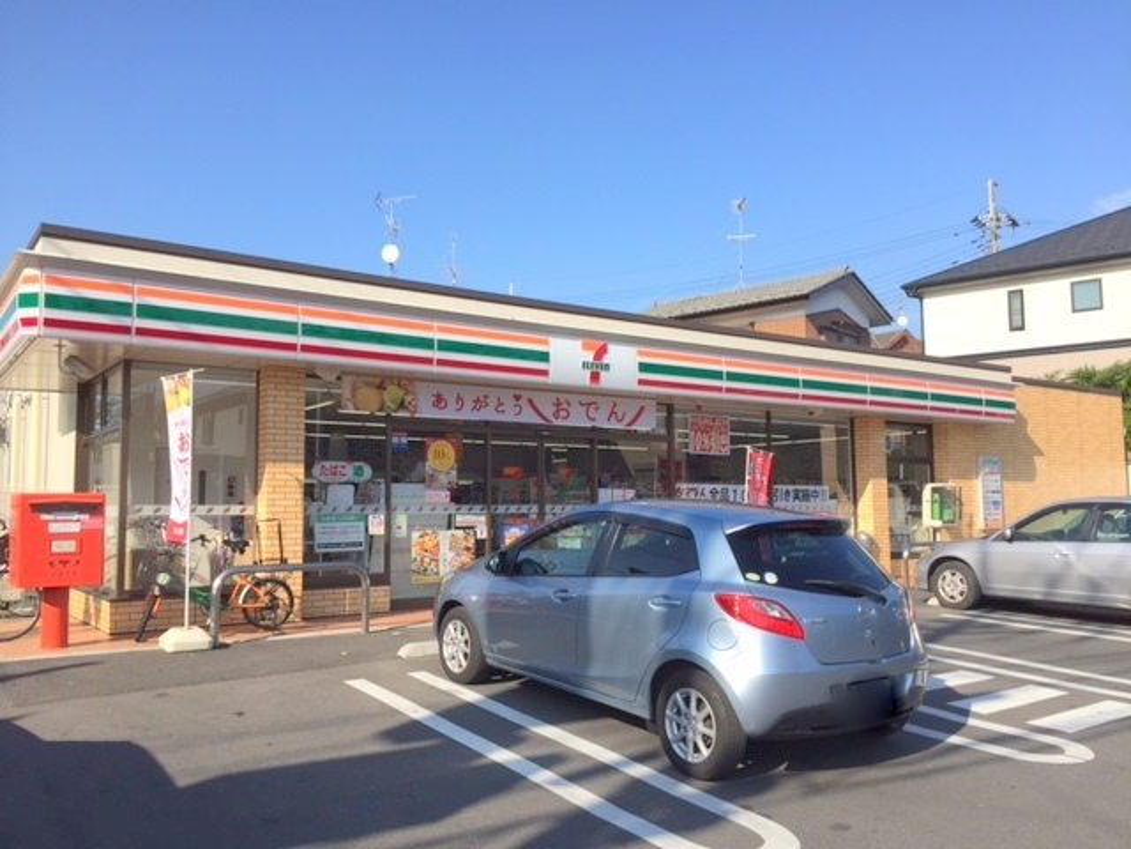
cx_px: 566
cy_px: 424
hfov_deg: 61.7
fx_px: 948
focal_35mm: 29
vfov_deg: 48.2
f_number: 2.2
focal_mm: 4.15
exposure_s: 1/1464
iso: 32
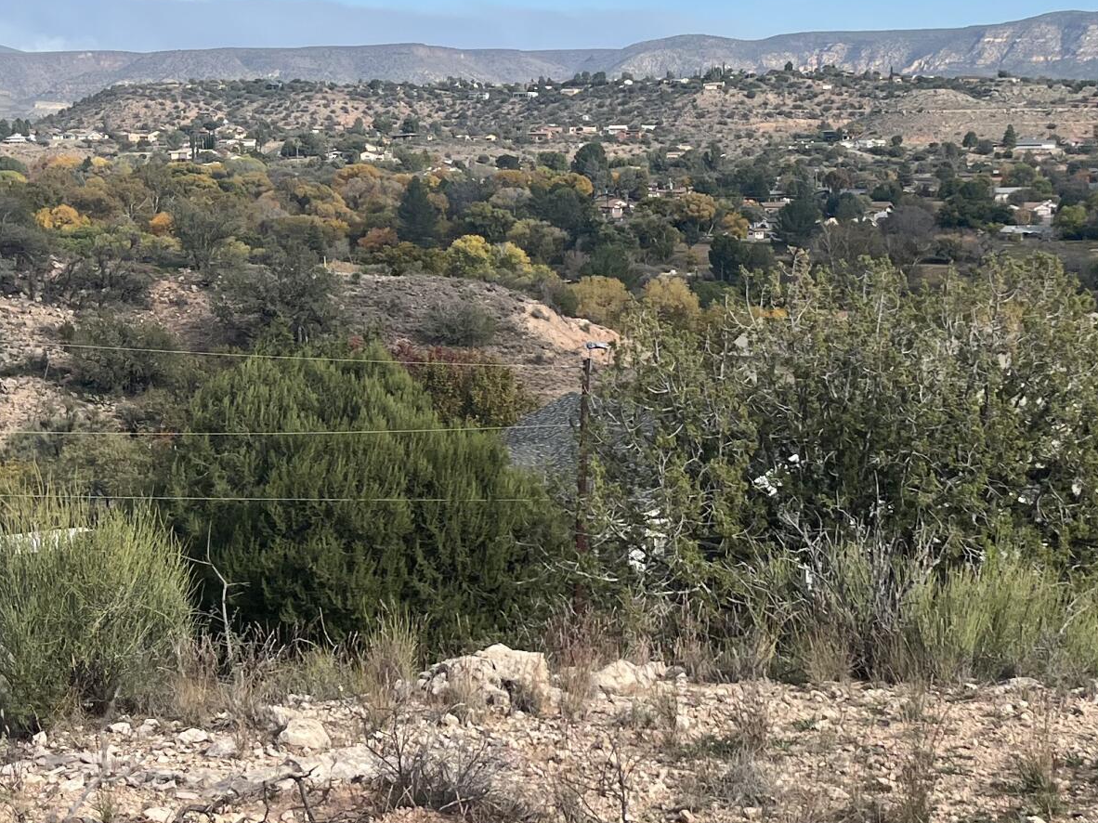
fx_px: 2093
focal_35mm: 66
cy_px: 381
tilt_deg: -5.5
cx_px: 676
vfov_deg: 22.2
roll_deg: +3.0
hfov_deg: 29.3
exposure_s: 1/3049
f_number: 1.6
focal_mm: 5.1
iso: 50
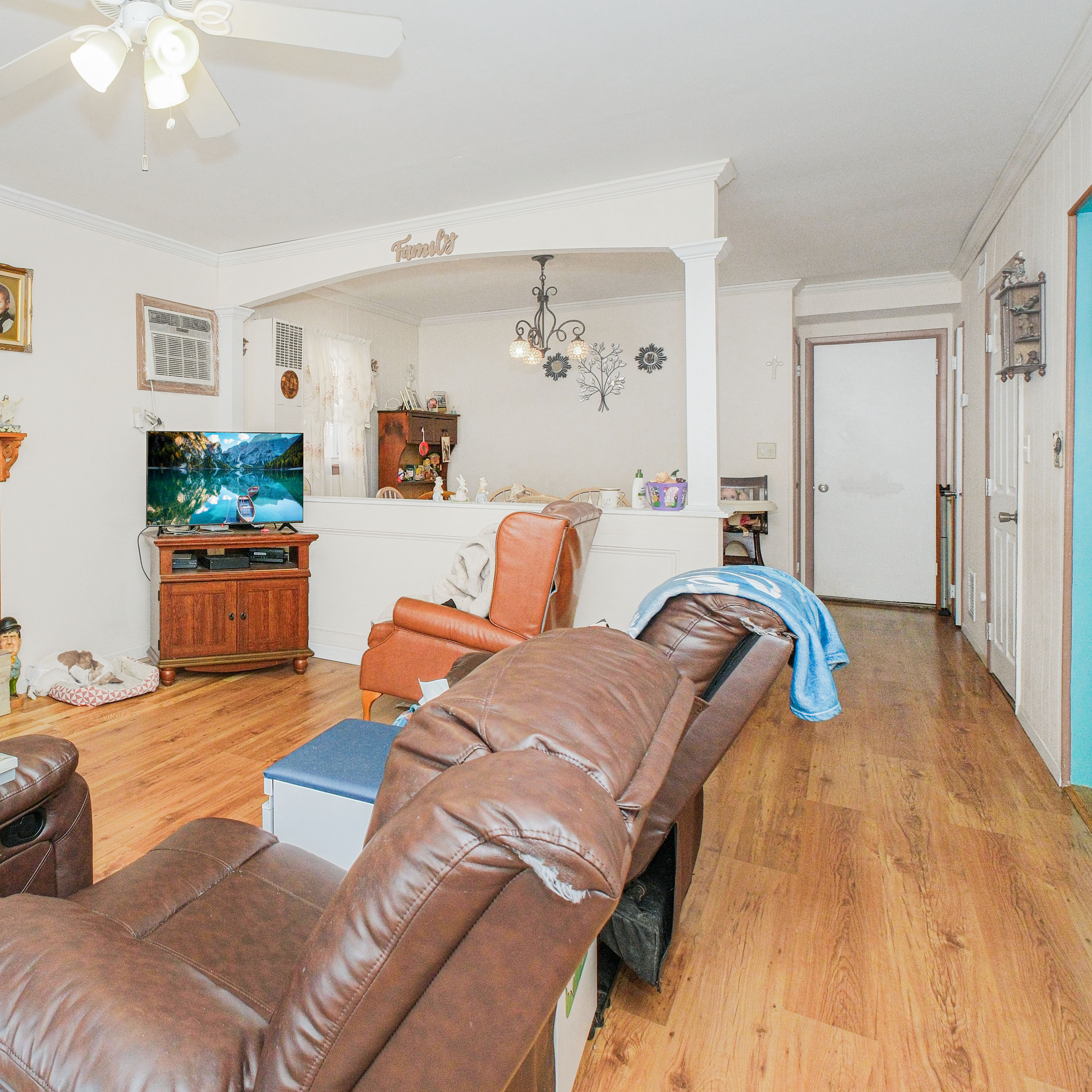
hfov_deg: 65.3
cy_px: 476
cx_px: 270
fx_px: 785
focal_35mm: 22
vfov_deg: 69.3
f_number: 7.1
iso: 1250
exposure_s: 1/125
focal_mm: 10
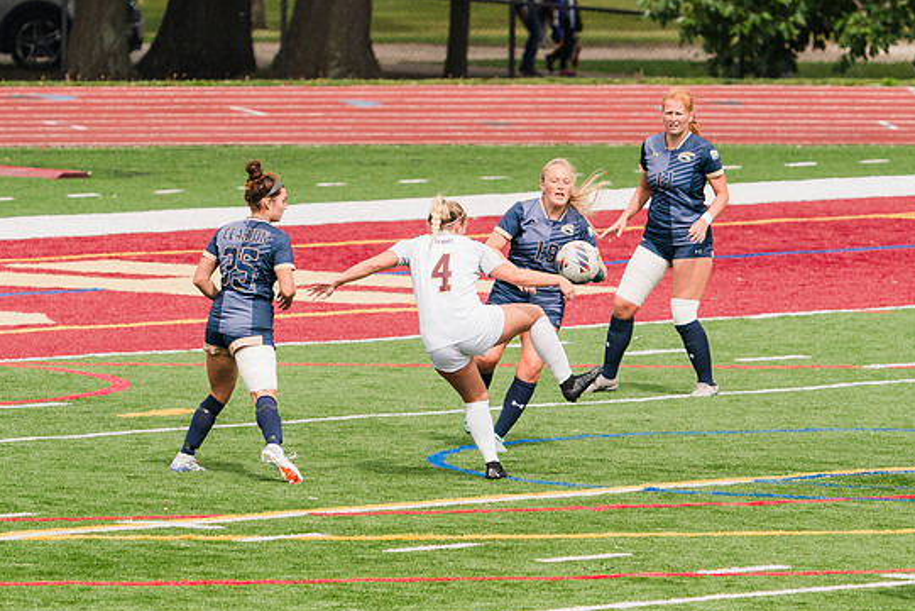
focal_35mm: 498
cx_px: 494
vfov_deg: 2.8
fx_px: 12660
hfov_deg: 4.1
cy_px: 232
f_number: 5.6
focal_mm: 282
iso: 400
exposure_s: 1/1600
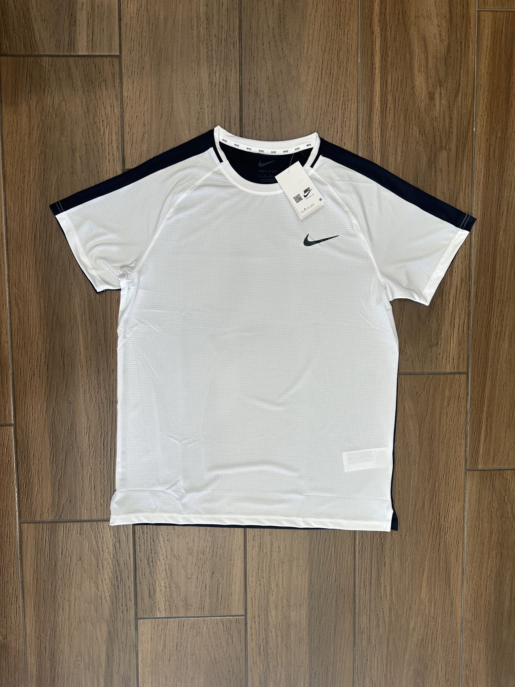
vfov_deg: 71.6
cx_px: 258
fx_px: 476
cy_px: 344
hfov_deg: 56.8
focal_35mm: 24
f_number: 1.78
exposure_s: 1/100
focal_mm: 6.86
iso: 80
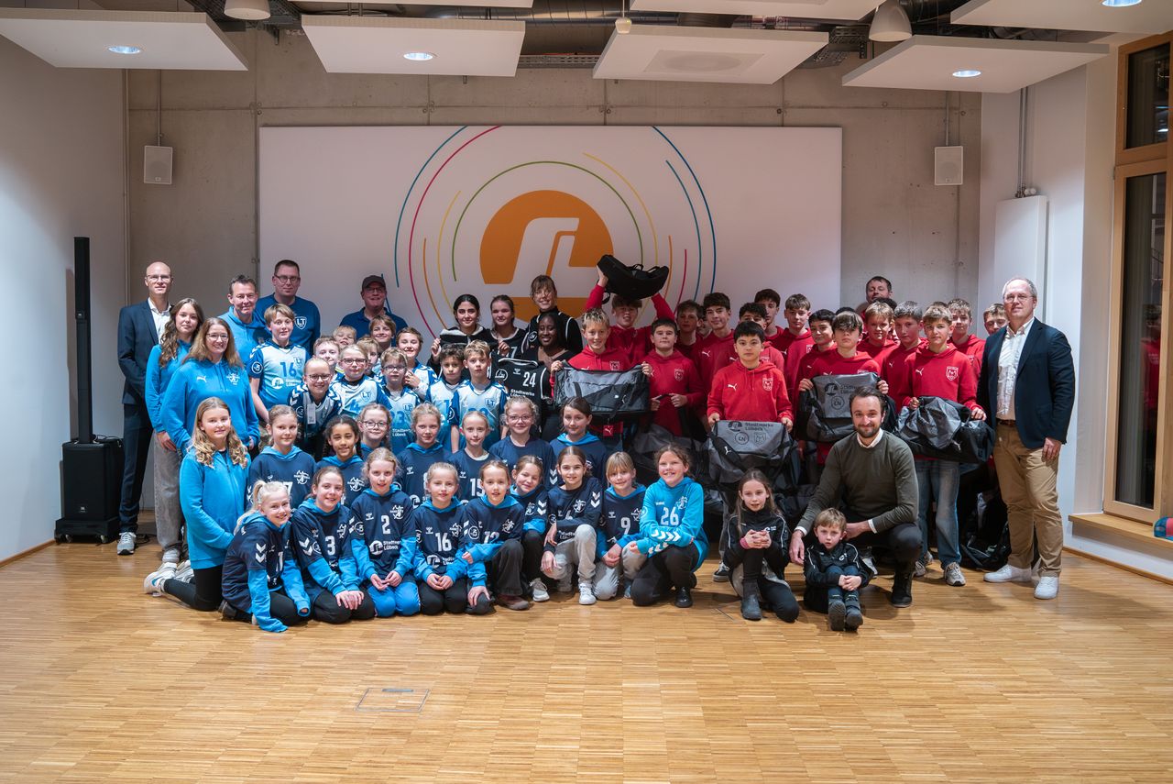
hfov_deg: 54.4
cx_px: 586
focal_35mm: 35
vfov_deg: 37.9
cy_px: 392
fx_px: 1141
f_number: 5.6
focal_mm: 35
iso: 6400
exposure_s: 1/125
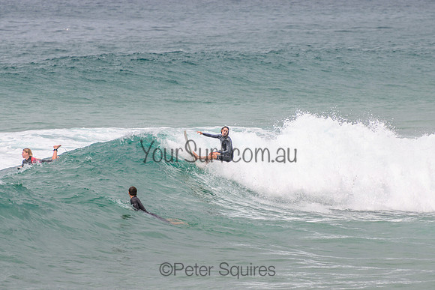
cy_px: 134
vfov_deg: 2.5
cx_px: 211
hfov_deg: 3.7
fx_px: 6651
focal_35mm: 550
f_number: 5.6
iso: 140
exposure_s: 1/2000
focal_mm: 400
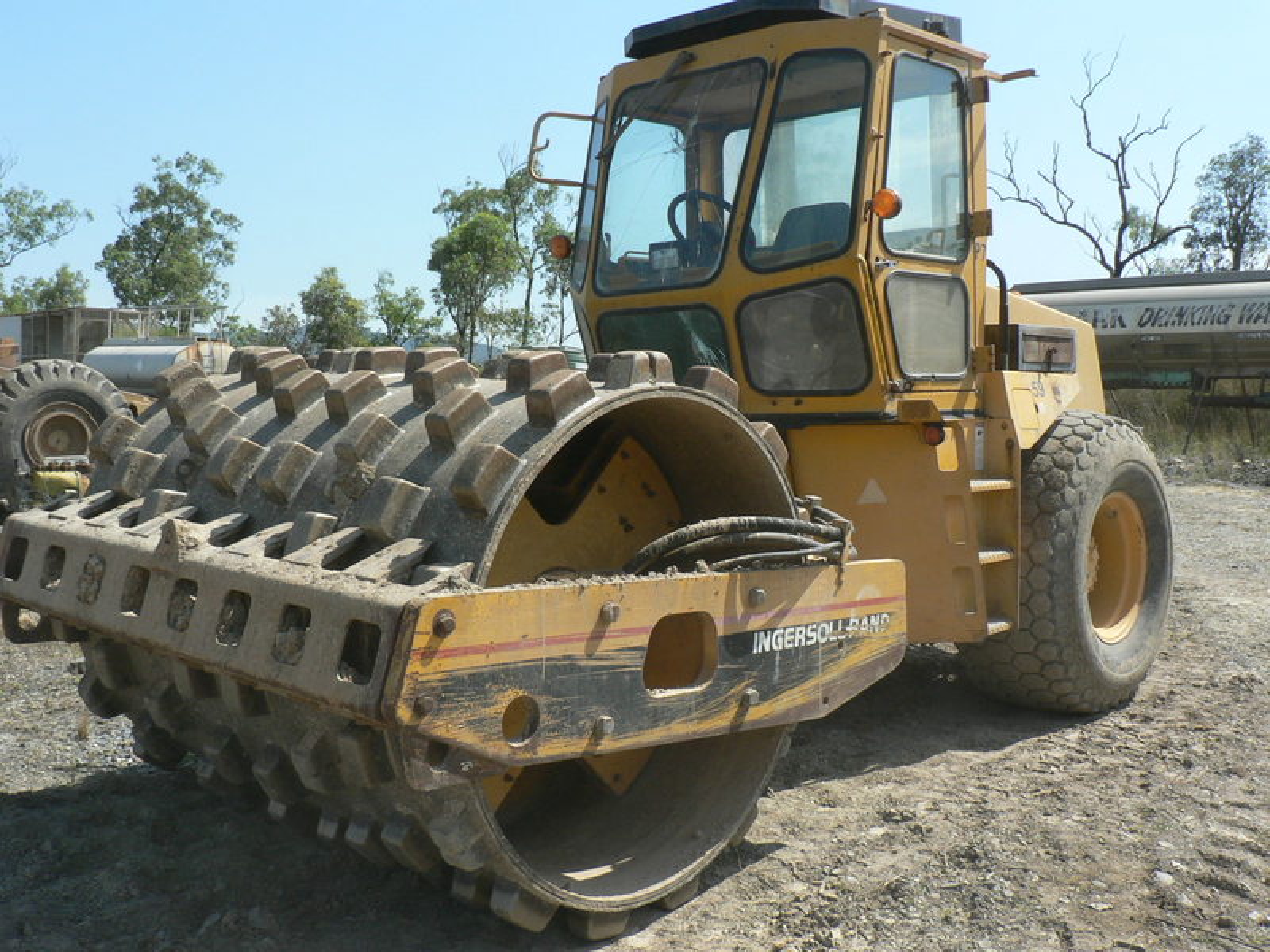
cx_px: 635
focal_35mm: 36
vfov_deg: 39.7
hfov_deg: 51.4
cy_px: 476
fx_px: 1321
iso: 80
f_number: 4.5
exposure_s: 1/400
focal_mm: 6
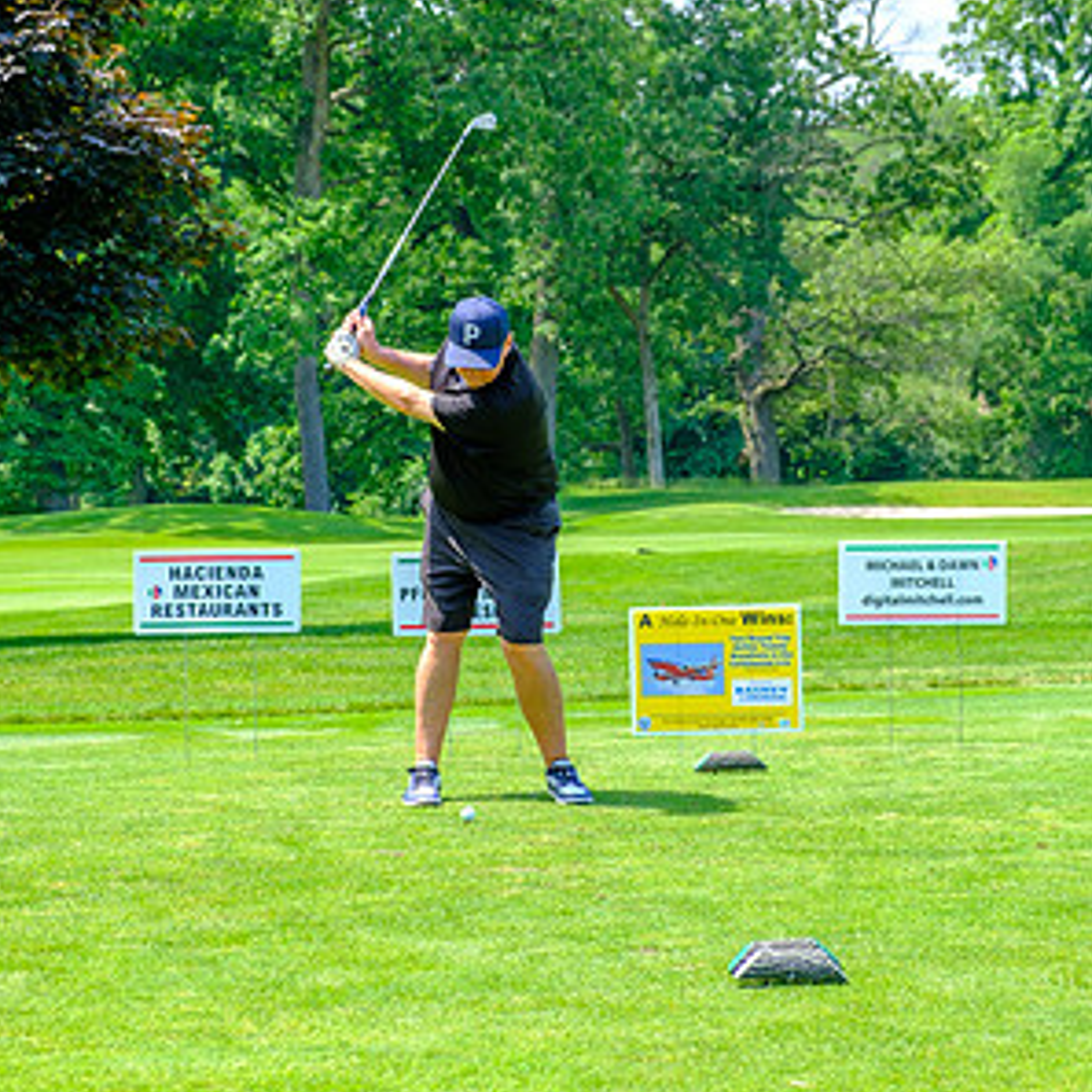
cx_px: 544
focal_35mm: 98
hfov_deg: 17.7
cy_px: 482
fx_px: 3498
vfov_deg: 17.7
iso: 200
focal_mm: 50.5
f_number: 5
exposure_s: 1/500
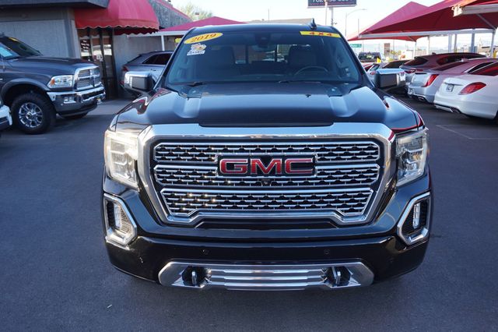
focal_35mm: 30
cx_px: 249
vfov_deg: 43.6
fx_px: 415
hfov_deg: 62.0
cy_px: 166
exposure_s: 1/80
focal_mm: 20
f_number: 5
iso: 100
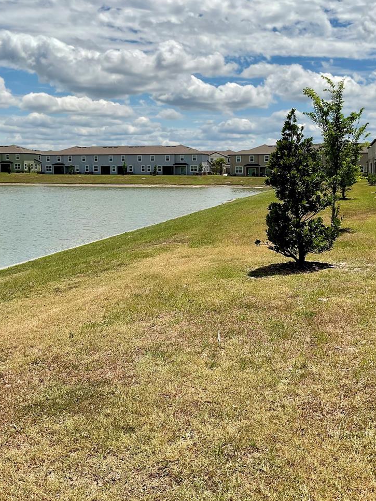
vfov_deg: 51.2
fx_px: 521
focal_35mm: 36
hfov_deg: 39.6
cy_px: 218
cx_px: 184
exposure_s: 1/4065
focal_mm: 3
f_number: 1.8
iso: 16
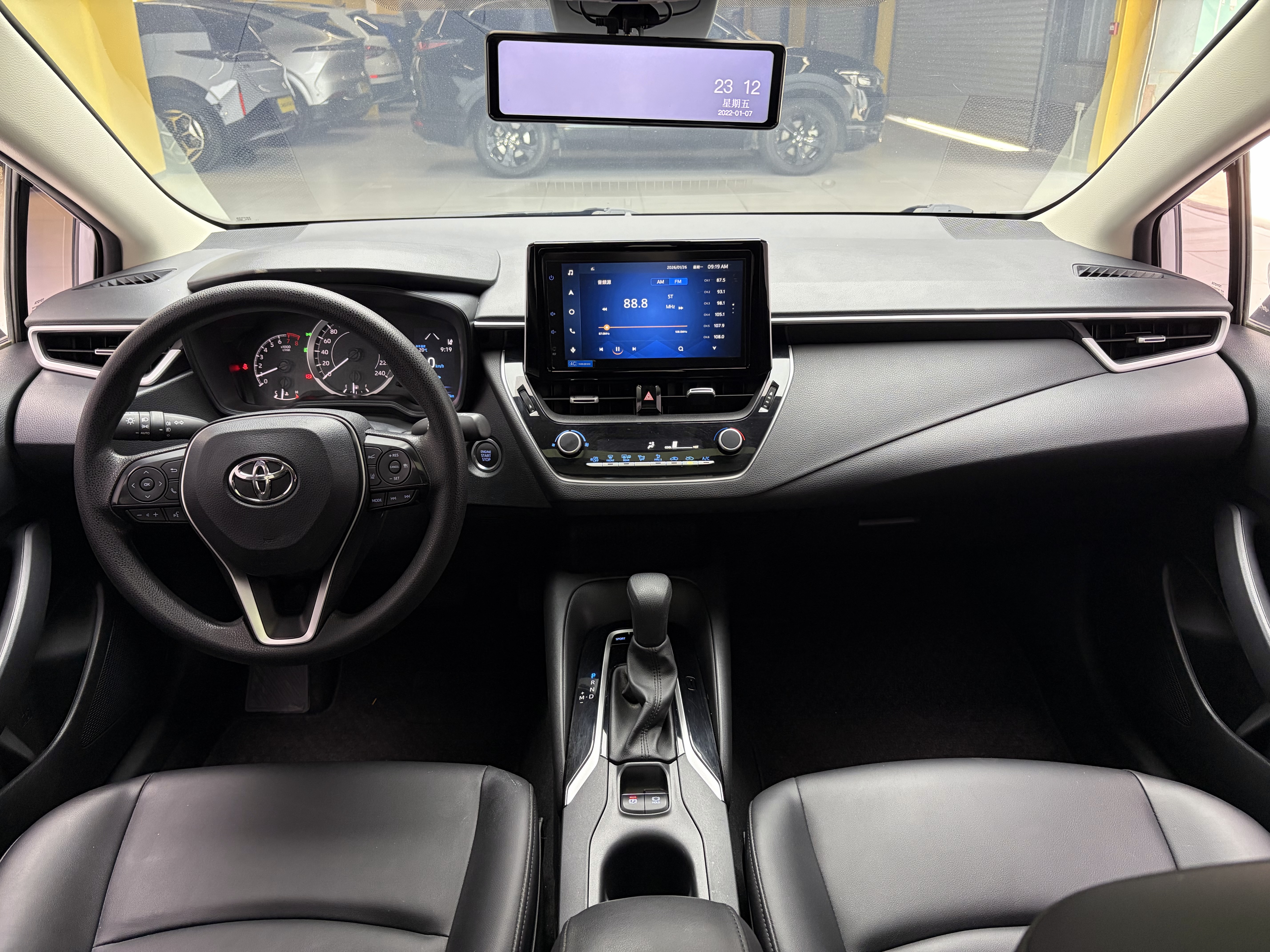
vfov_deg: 53.1
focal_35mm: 26
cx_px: 635
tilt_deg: -24.1
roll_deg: +0.9
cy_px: 476
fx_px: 954
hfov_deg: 67.3
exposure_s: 1/50
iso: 200
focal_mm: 5.96
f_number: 1.6
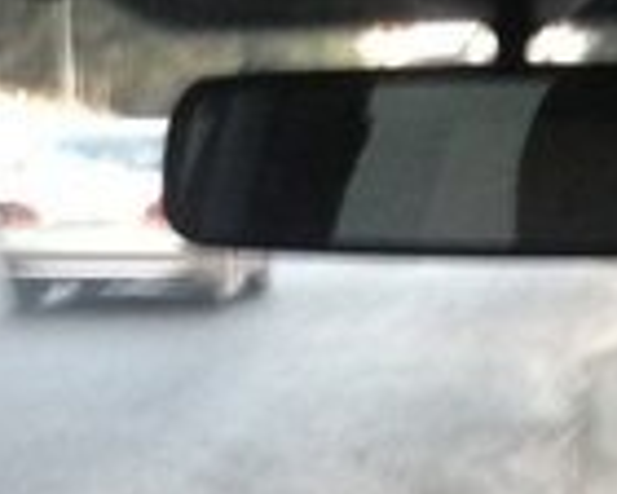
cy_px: 1039
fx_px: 2776
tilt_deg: -13.2
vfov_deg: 9.4
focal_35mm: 152
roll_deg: -0.7
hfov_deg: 12.6
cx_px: 494
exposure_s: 1/20
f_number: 2.4
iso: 160
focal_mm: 4.12
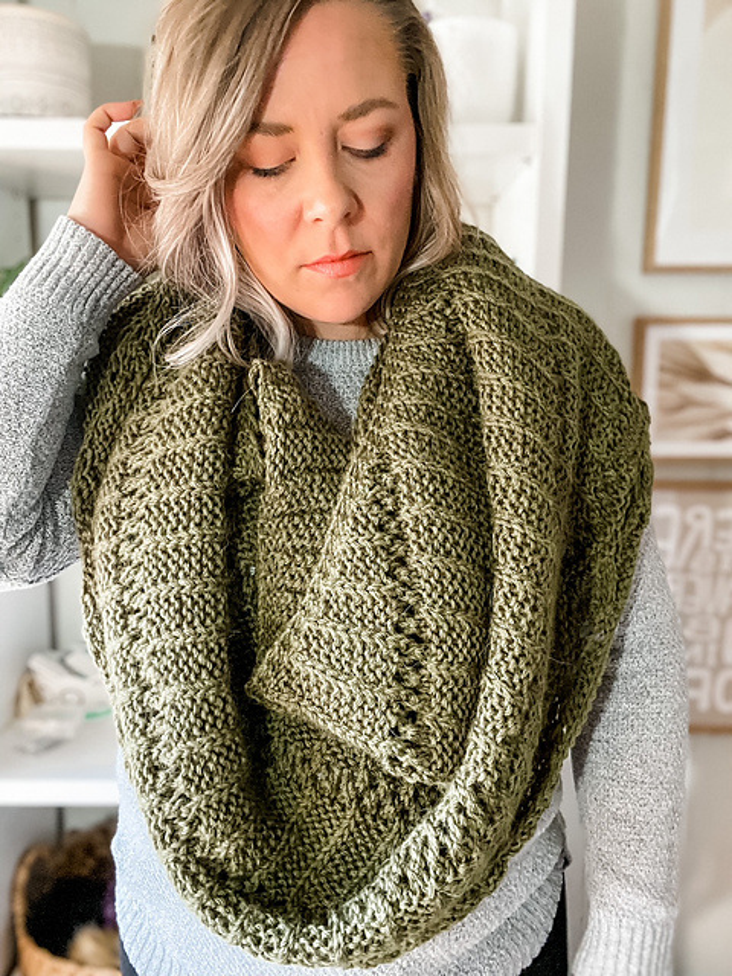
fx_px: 846
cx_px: 366
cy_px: 488
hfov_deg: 46.8
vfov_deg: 60.0
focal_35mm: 30
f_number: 2.2
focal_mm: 2.71
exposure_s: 1/40
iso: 320
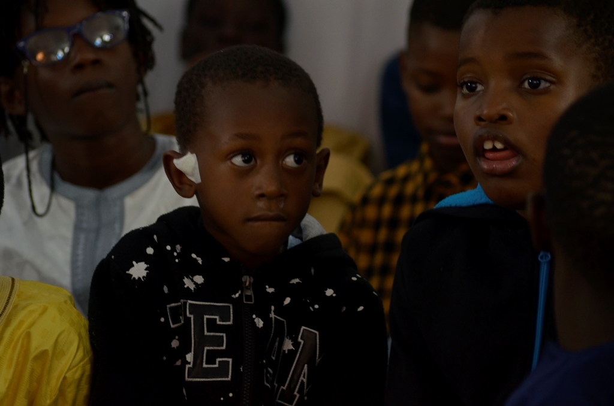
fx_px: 4340
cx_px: 307
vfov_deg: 5.4
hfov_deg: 8.1
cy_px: 203
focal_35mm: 255
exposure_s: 1/50
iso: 640
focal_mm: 170
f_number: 4.5
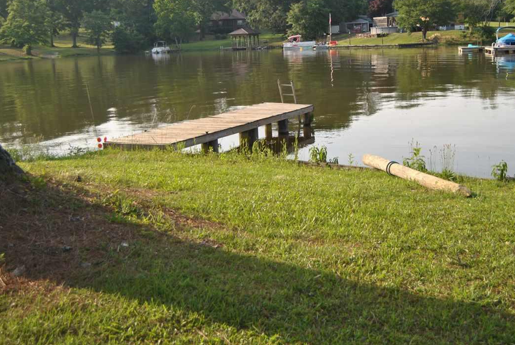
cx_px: 284
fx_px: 687
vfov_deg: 28.1
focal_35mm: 48
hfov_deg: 41.0
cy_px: 134
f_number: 4
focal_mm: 26
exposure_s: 1/500
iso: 140
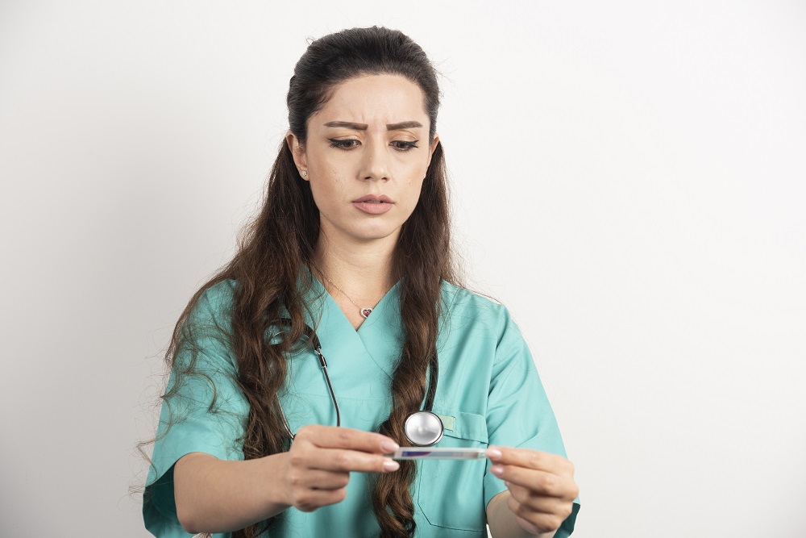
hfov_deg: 21.5
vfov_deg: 14.4
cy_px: 269
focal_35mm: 95
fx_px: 2127
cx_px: 403
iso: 125
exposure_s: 1/100
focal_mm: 95
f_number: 7.1
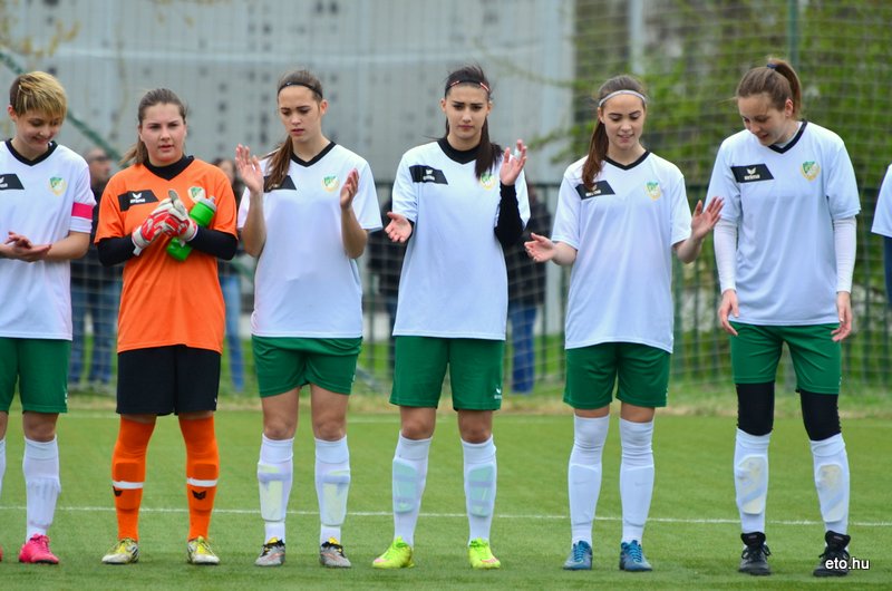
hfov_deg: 4.6
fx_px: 11128
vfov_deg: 3.0
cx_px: 446
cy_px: 296
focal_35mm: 450
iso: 250
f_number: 5.6
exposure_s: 1/500
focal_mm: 300
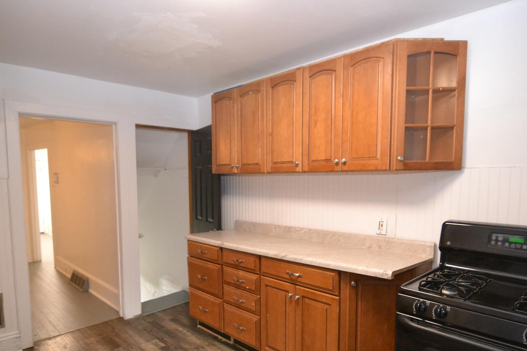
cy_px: 214
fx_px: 317
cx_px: 266
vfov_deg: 57.4
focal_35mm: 22
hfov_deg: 79.5
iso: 1800
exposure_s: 1/60
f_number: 2.8
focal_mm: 11
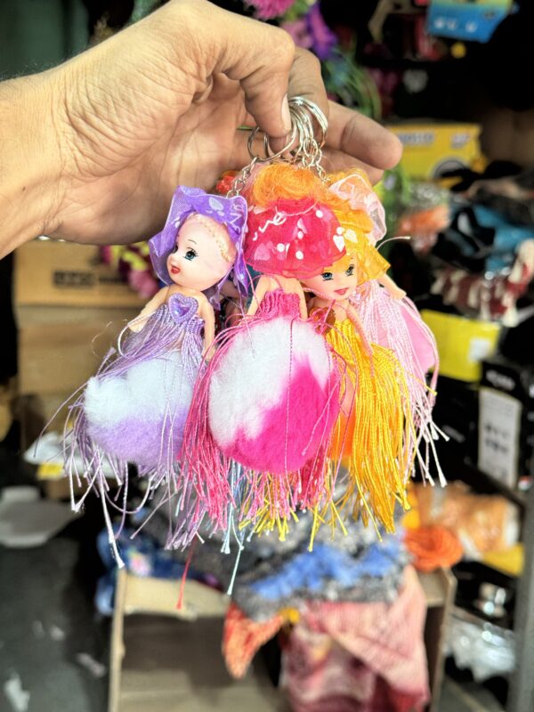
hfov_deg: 30.3
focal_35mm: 48
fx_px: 987
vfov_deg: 39.7
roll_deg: -2.9
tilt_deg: -17.4
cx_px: 267
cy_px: 356
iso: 64
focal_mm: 6.76
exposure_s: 1/50
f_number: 1.78
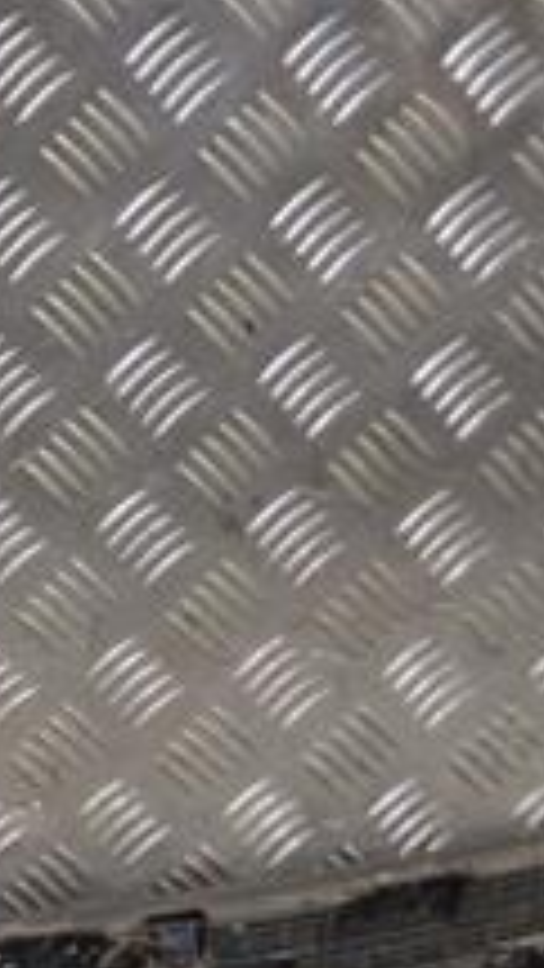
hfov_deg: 10.0
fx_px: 2922
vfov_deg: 18.6
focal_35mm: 114
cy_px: 743
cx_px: -445
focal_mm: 26
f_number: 5
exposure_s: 1/100
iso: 400
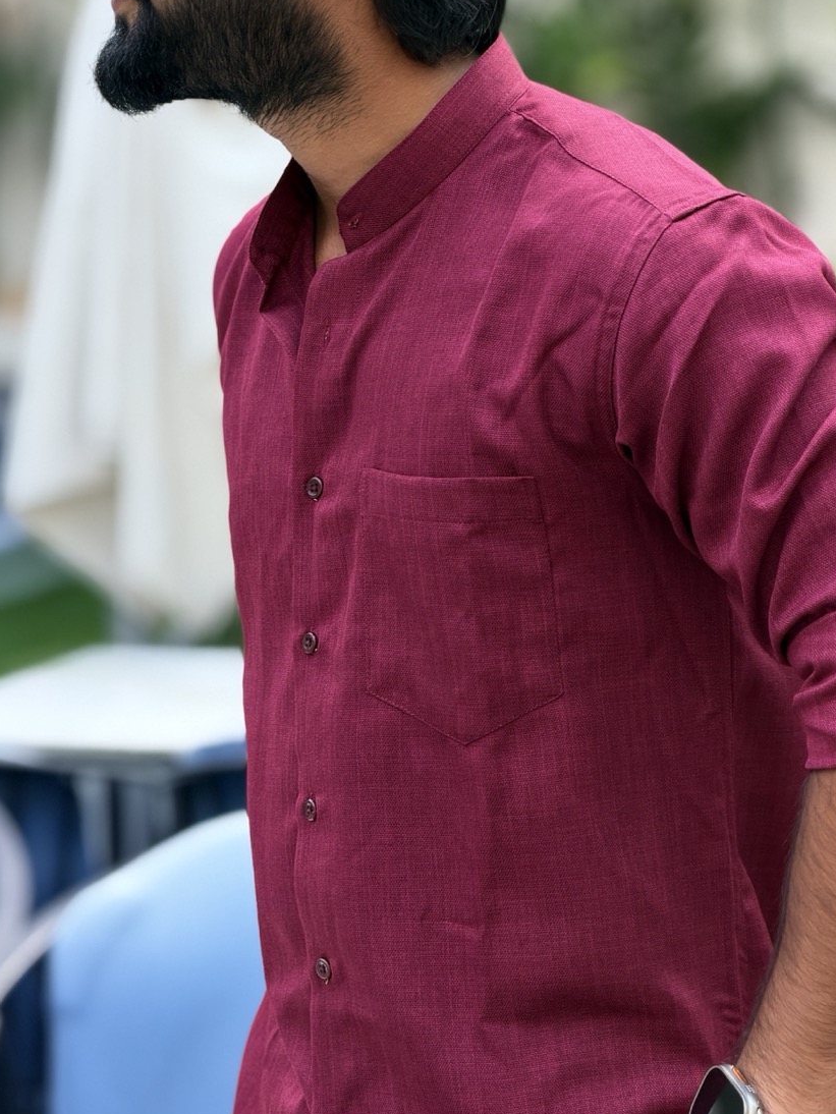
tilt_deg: -7.3
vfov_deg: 16.8
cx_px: 453
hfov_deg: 12.7
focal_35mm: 117
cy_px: 525
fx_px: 3766
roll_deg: +0.6
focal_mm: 16.89
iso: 80
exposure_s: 1/121
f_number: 2.8
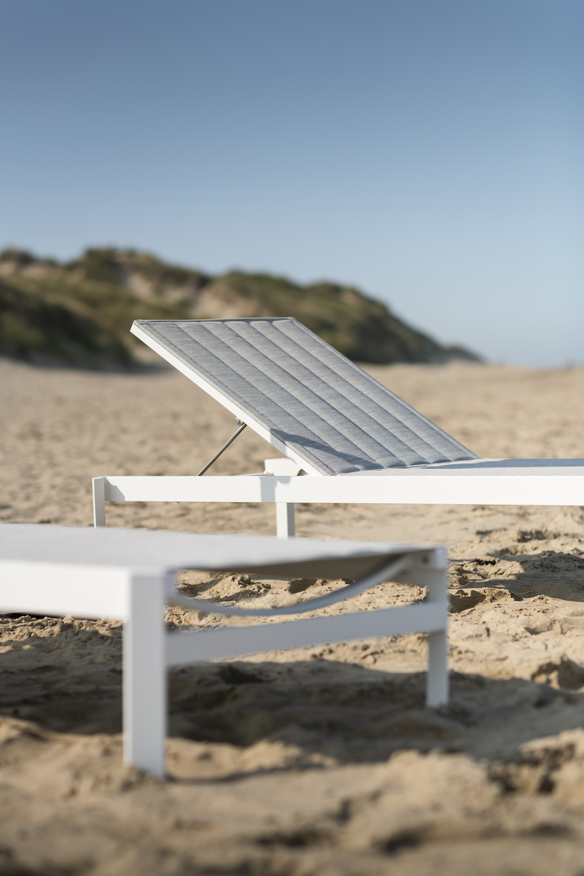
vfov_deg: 23.9
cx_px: 292
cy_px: 438
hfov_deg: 16.1
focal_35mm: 85
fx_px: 2068
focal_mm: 85
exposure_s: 1/6400
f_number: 2.8
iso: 100
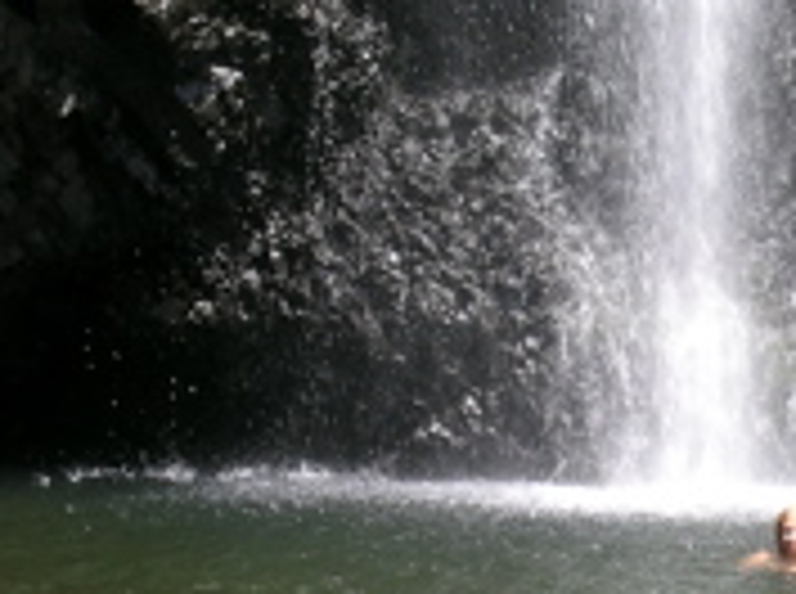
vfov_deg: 9.7
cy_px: 436
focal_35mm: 152
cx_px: 805
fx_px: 3488
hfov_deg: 12.8
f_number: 5.9
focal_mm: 12.6
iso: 50
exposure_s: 1/136
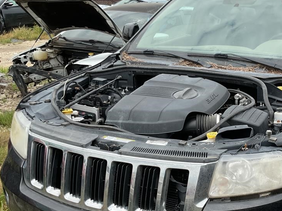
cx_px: 228
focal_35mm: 51
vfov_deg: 28.5
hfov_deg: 36.2
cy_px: 130
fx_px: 415
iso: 16
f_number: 1.8
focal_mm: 3
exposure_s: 1/978
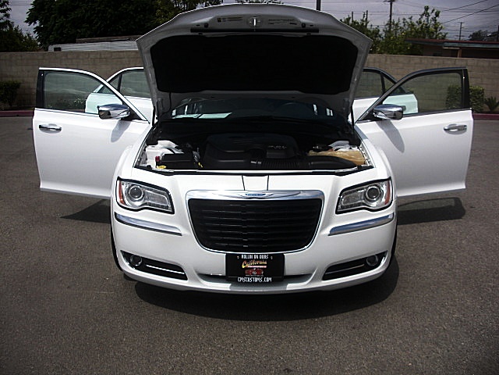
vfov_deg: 39.7
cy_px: 188
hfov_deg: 51.4
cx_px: 250
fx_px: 519
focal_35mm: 36
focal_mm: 6.3
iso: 50
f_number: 7.9
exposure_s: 1/200
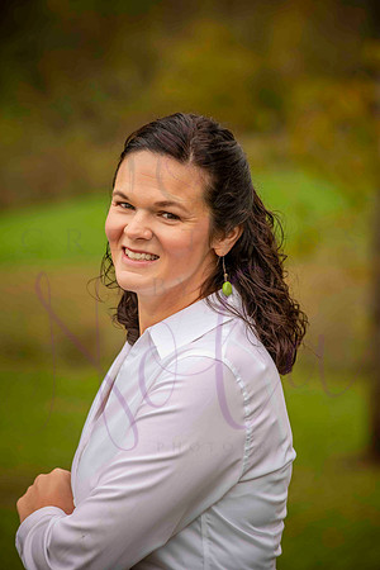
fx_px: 2137
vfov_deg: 15.2
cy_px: 285
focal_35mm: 135
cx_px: 190
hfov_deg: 10.2
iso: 1000
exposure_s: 1/800
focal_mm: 135
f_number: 5.6
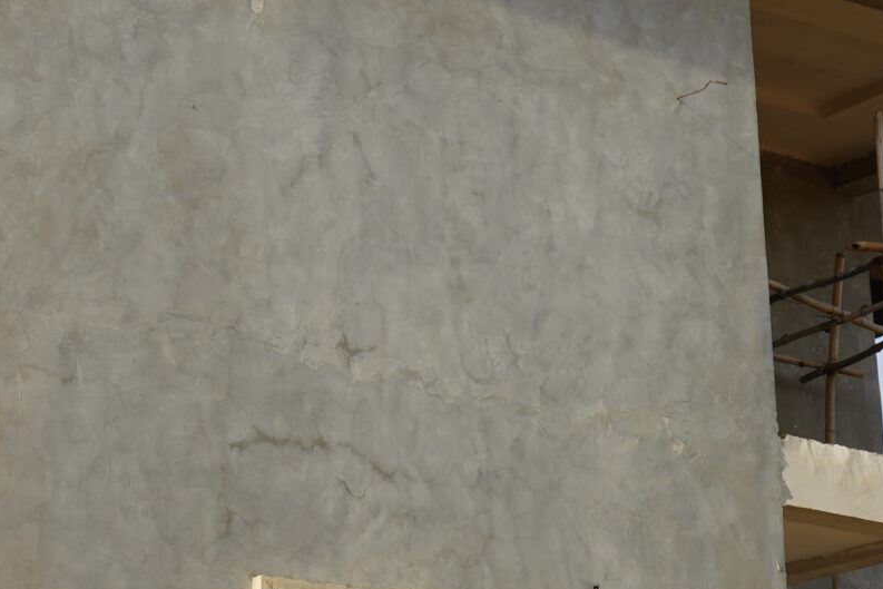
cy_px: 371
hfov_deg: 17.8
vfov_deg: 12.1
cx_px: 86
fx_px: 2772
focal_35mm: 113
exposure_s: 1/125
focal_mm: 35
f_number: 9
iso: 100
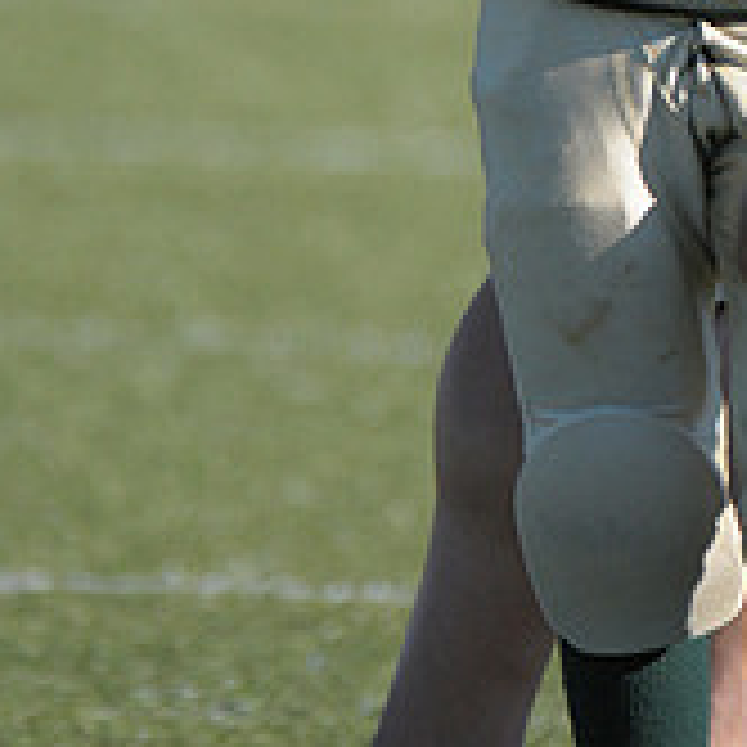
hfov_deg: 1.0
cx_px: 740
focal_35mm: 1777
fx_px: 43385
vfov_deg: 1.0
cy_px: -500
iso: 640
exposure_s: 1/3200
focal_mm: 400
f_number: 4
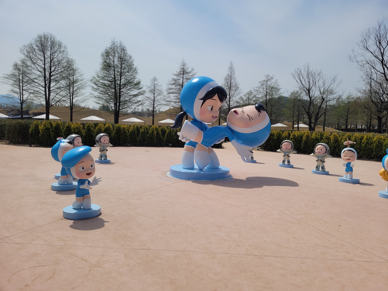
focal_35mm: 26
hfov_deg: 67.3
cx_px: 194
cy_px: 146
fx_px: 291
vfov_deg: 53.1
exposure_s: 1/6134
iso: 40
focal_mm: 5.4
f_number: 1.8
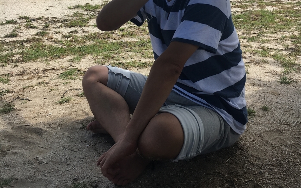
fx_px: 353
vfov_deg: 28.9
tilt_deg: -11.8
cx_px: 157
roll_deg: -1.1
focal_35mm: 43
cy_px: 25
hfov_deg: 46.2
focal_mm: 4.15
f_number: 2.2
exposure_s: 1/1261
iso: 25
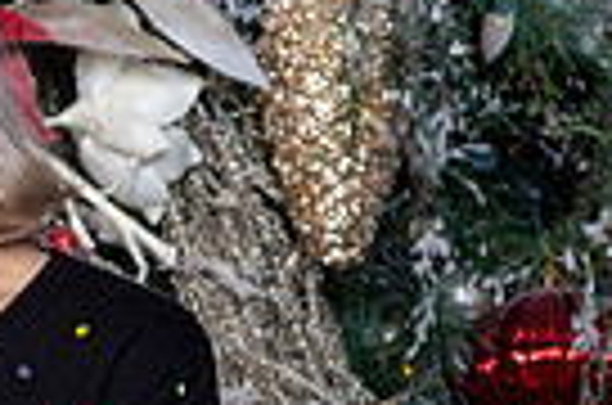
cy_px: 412
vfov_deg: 3.5
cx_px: -774
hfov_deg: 5.1
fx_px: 6699
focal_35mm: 395
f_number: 8
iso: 400
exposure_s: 1/125
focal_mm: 85
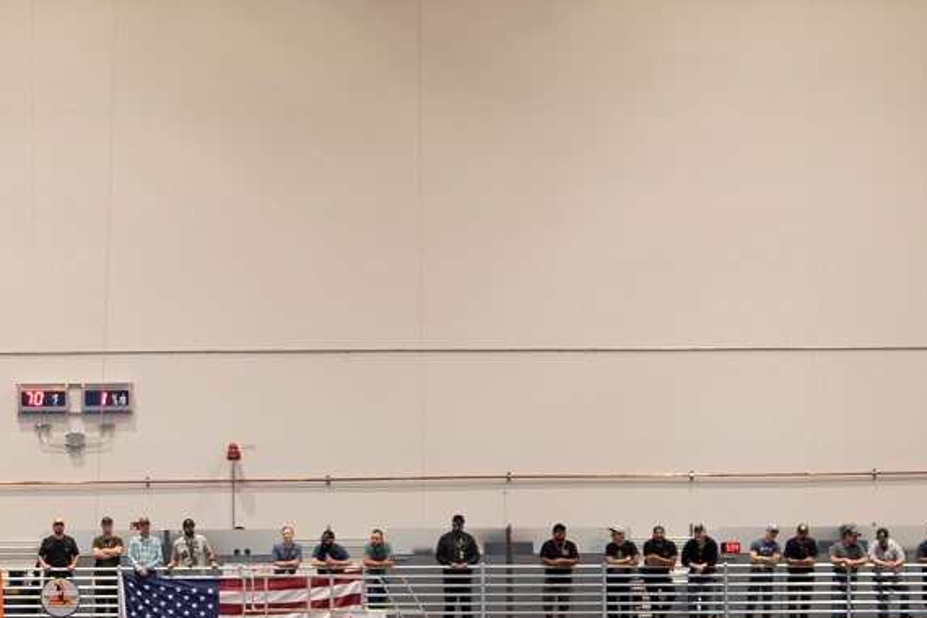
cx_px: -275
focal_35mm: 393
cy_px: 446
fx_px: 10119
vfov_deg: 3.5
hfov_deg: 5.2
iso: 1000
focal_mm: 112
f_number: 2.8
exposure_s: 1/100
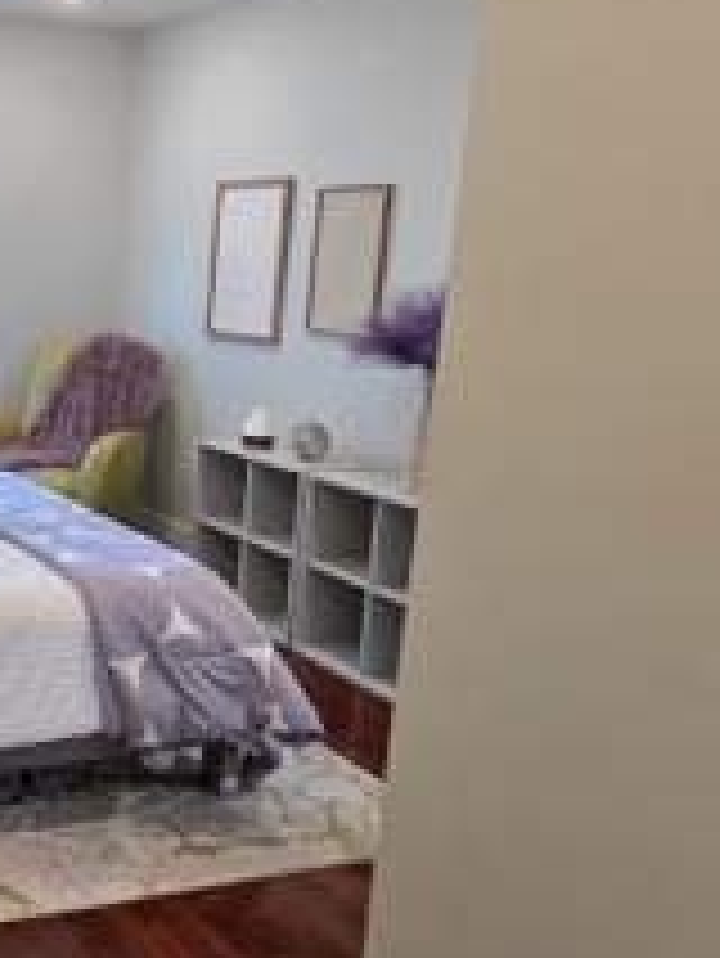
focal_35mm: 39
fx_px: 1080
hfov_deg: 31.1
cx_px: -144
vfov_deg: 47.8
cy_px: 436
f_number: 1.9
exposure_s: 1/120
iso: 320
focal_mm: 2.2
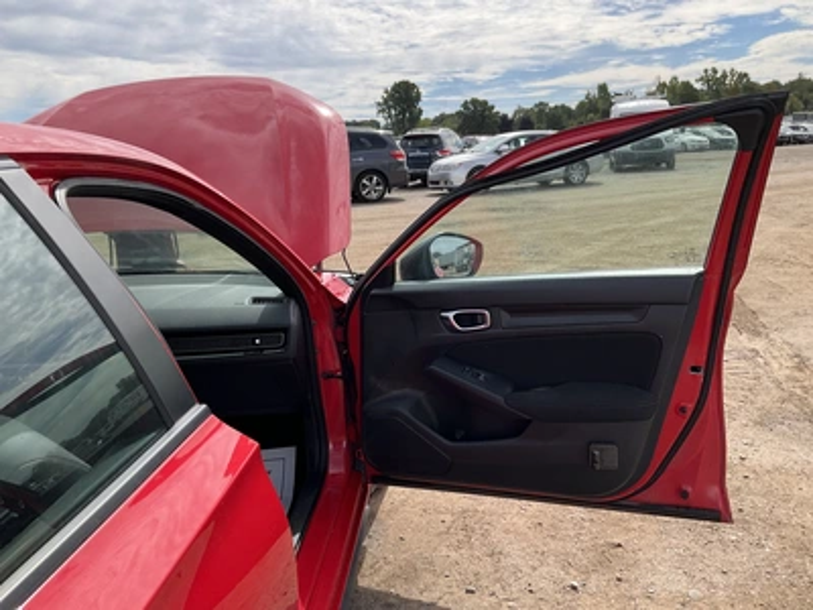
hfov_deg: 61.7
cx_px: 406
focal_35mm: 29
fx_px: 681
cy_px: 305
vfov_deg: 48.2
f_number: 1.8
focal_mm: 3
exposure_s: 1/1144
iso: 25
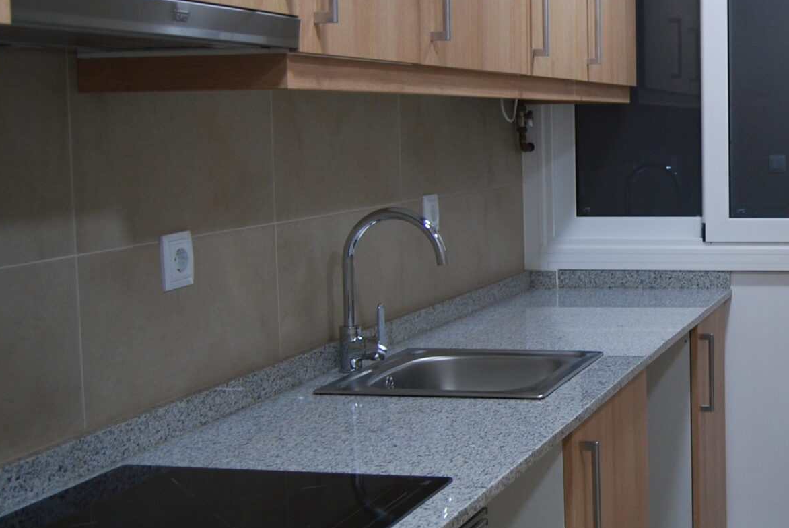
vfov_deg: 23.0
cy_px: 236
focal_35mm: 59
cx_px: 757
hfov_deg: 31.7
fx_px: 1294
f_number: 3.5
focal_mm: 18
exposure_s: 1/30
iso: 250
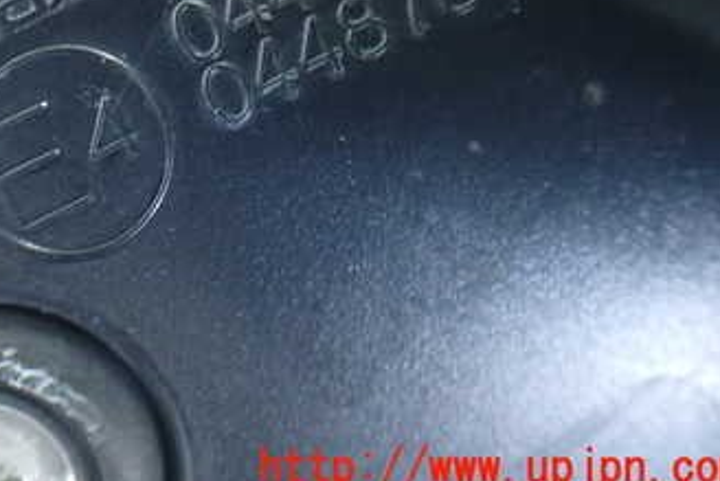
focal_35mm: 57
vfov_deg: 22.9
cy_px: 2
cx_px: 97
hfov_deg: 33.5
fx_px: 1140
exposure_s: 1/30
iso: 800
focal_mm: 5.4
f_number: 2.3
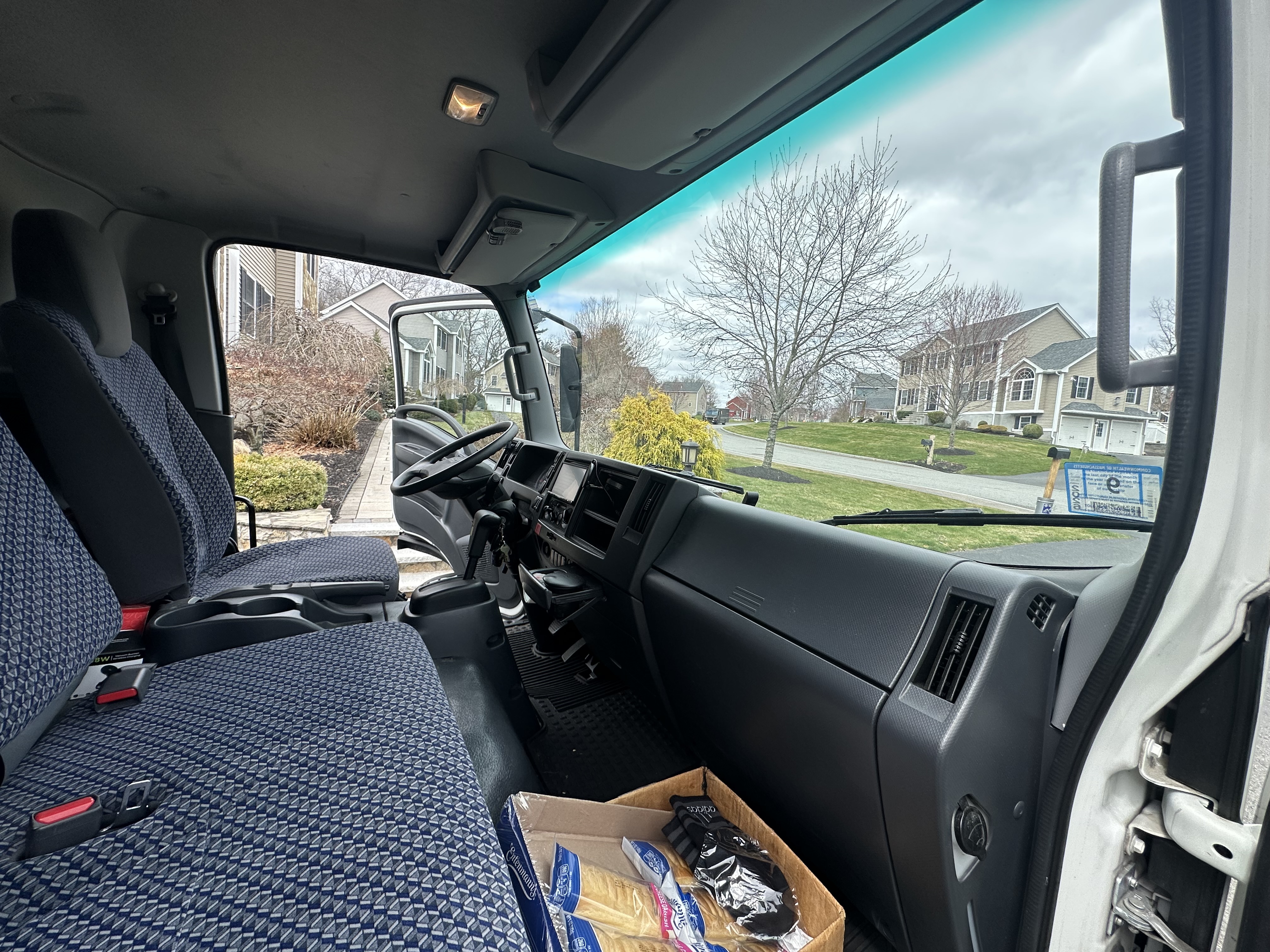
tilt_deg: -4.1
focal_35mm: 14
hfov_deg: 102.1
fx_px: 514
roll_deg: -4.1
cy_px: 476
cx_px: 635
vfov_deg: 85.7
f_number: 2.2
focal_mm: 2.22
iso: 40
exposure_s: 1/651
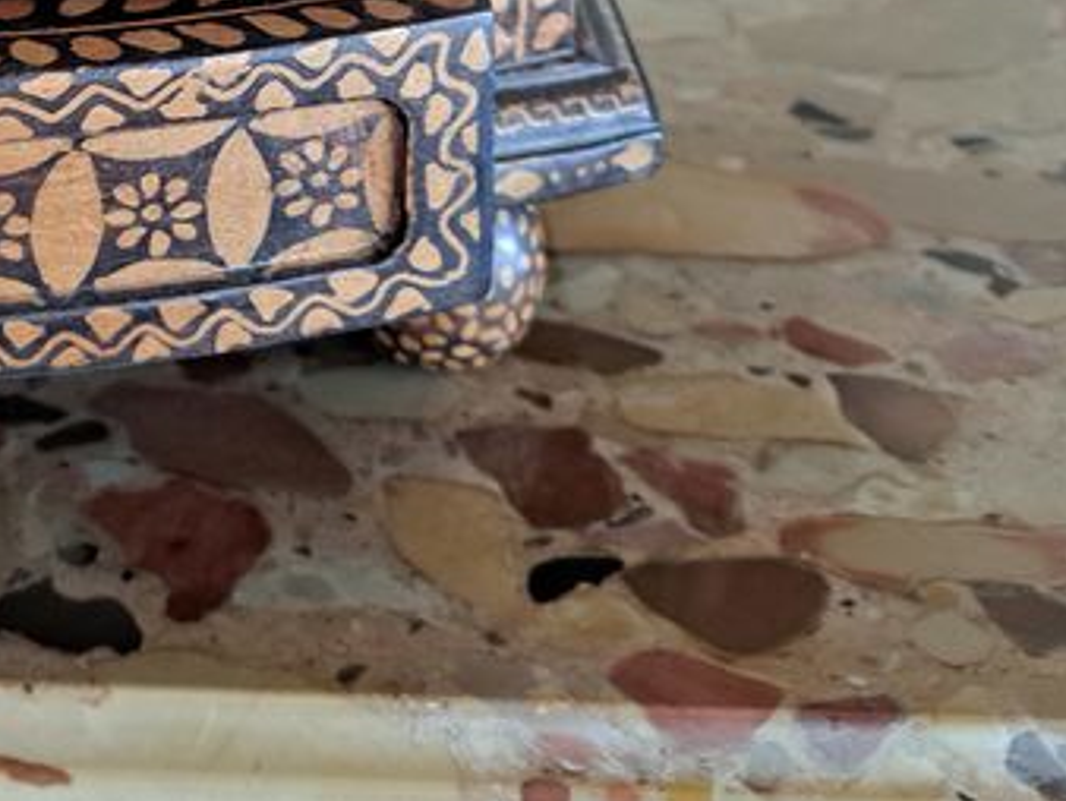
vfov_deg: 18.6
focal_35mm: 71
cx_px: -69
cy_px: -369
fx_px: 2188
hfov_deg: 25.6
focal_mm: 5.23
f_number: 1.8
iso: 320
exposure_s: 1/25
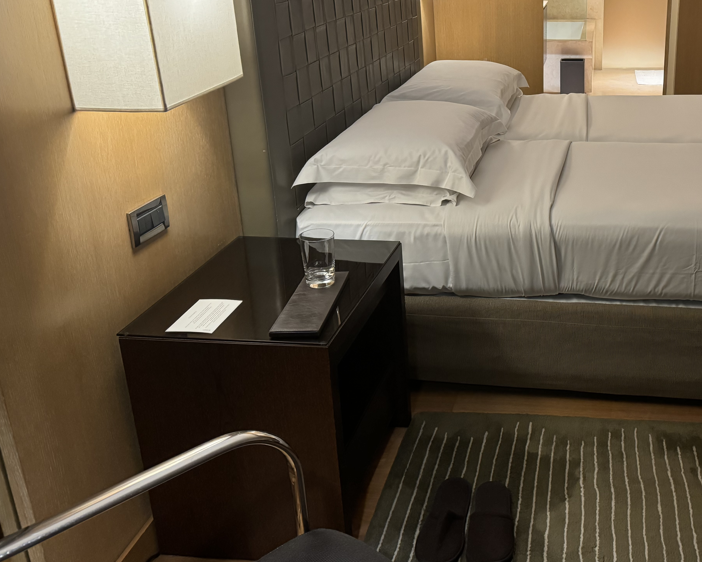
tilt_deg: -19.0
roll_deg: -0.1
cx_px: 549
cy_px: 197
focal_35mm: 37
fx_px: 769
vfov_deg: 39.7
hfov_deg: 46.8
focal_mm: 6.76
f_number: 1.78
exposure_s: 1/60
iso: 800
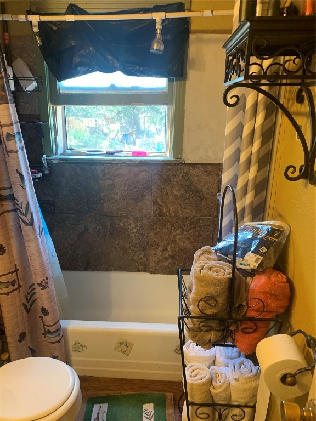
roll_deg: -0.6
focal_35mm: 26
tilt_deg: -18.4
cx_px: 158
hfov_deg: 53.1
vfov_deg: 67.3
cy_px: 210
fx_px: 316
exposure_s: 1/60
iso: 160
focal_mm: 4.25
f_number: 1.8
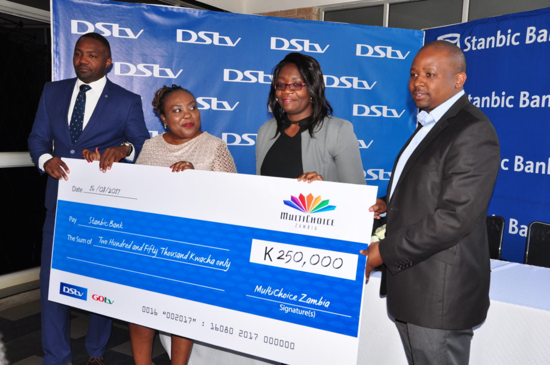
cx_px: 275
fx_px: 572
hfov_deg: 51.3
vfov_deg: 35.4
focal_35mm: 38
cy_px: 182
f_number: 7.1
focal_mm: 25
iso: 400
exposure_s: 1/125
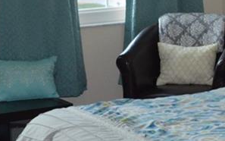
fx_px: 908
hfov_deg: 13.9
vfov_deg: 8.8
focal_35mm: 148
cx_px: 237
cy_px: -12
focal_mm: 18
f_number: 3.5
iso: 500
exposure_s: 1/60
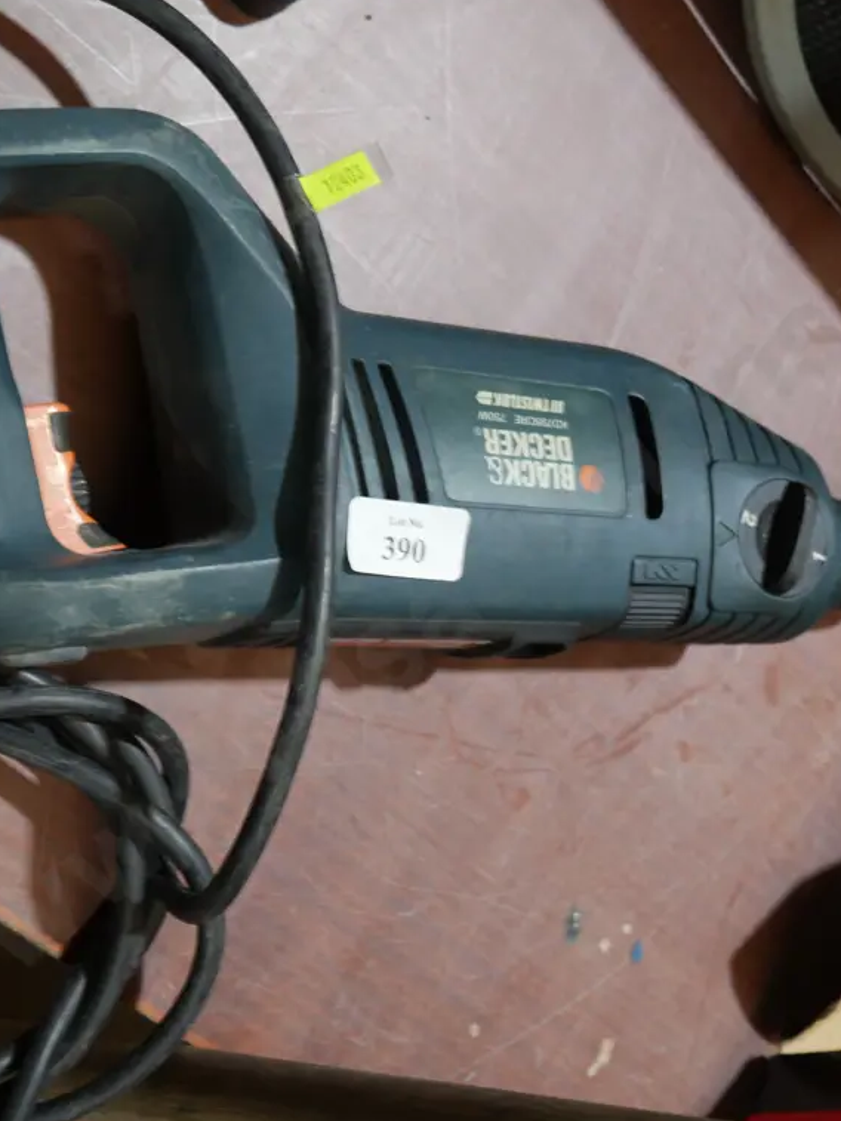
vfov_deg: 41.2
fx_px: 1490
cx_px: 514
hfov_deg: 31.4
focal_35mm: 46
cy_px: 560
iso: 400
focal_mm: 17
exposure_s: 1/60
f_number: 4
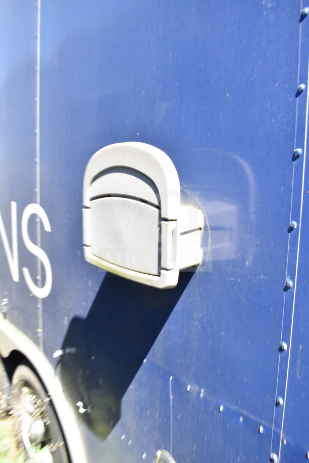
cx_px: 154
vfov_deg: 57.2
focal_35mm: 33
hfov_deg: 40.0
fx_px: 425
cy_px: 232
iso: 200
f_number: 5.6
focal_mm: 22
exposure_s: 1/125
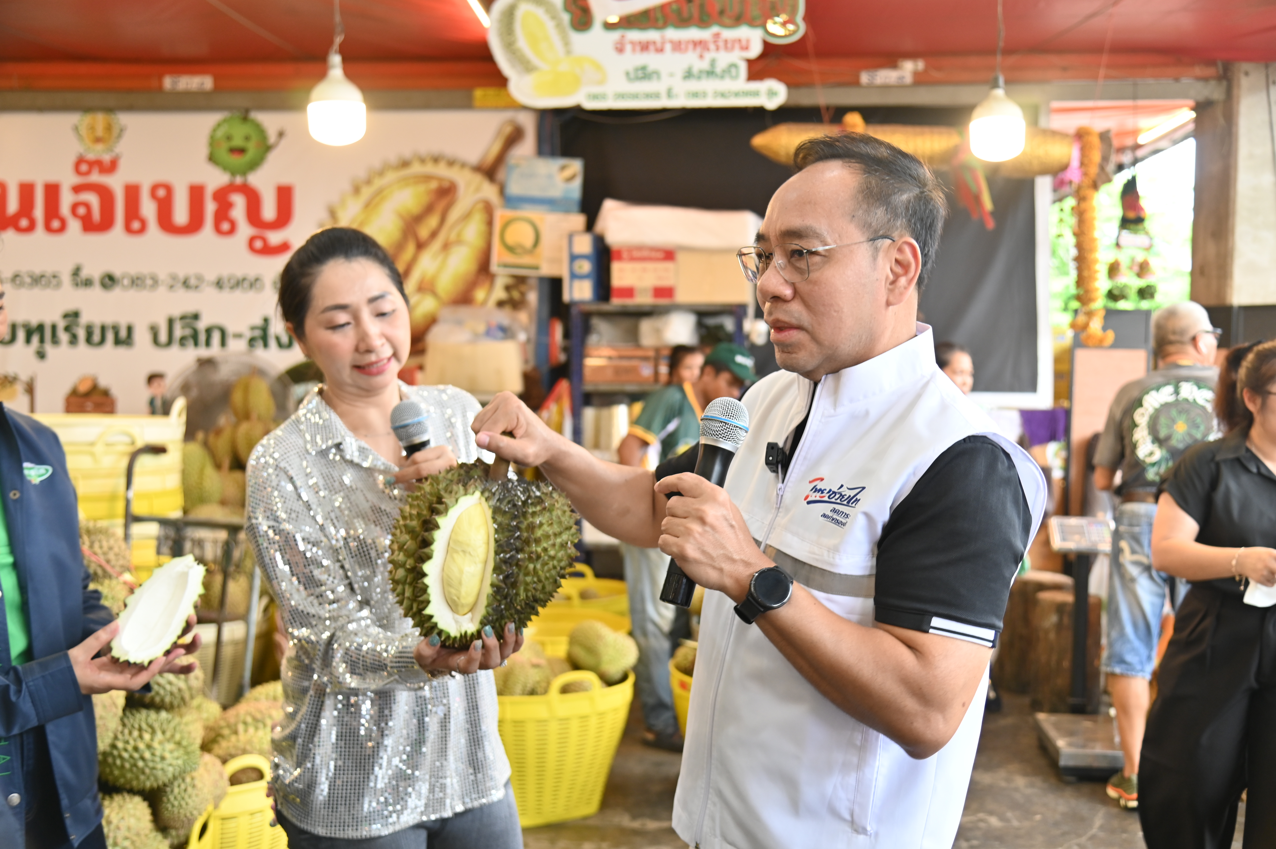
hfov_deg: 50.7
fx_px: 1346
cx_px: 638
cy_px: 424
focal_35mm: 38
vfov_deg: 35.0
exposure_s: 1/125
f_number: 6.3
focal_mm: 38
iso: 800
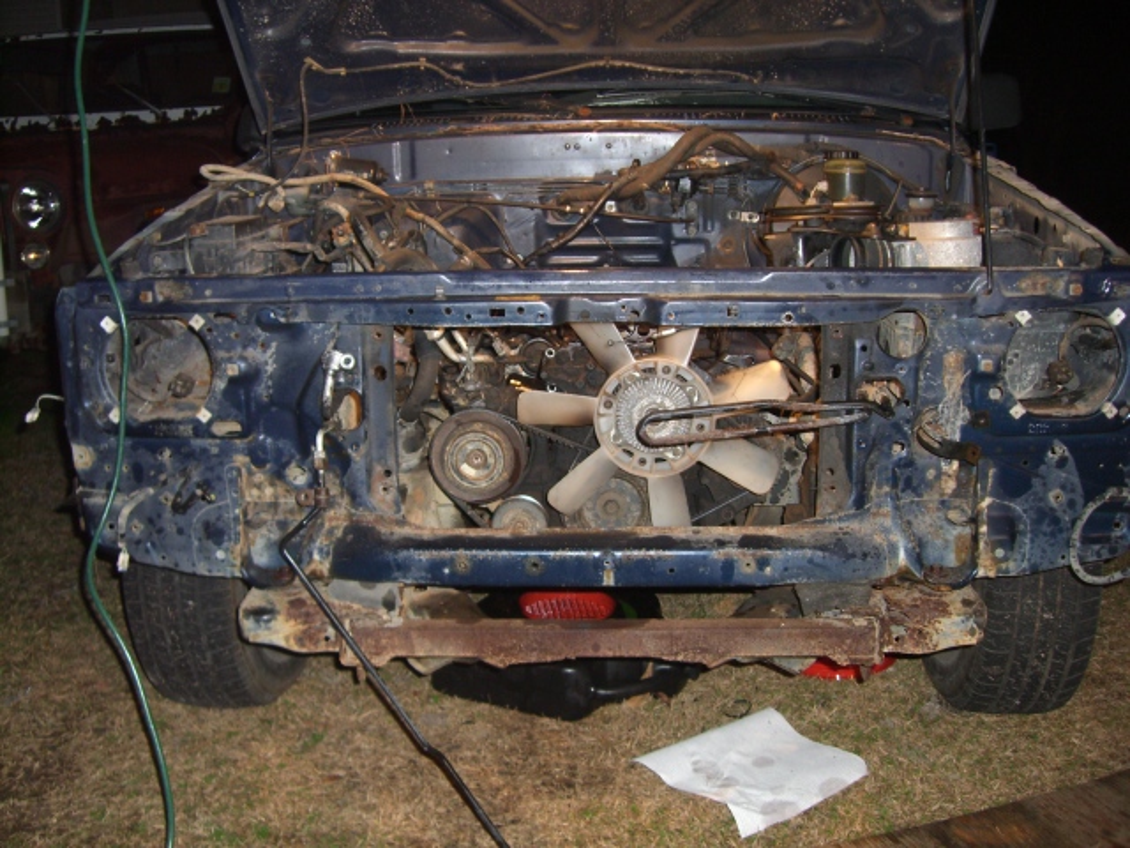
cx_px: 565
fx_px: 1240
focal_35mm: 38
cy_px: 424
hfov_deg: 49.0
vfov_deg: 37.7
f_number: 2.7
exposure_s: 1/60
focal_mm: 6.2
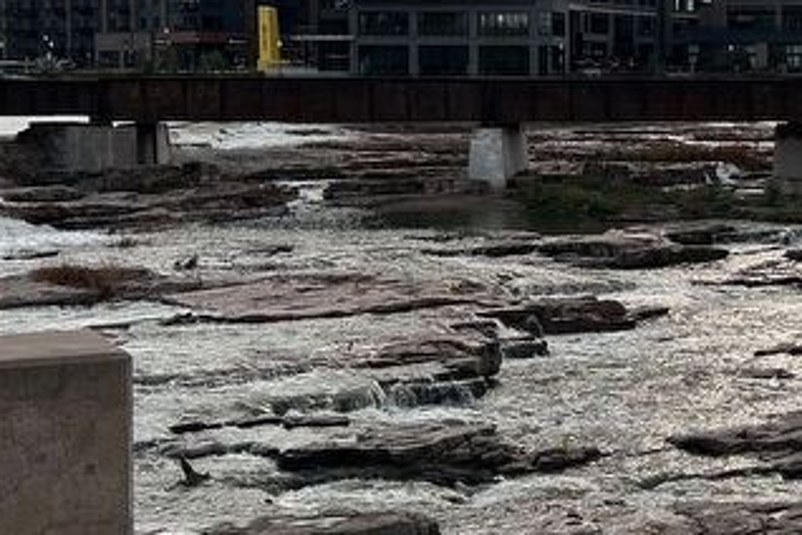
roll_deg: -0.4
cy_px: 124
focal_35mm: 68
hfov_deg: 26.6
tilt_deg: -2.4
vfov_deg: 19.8
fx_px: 1515
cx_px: 946
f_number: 1.5
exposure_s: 1/4831
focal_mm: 5.7
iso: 50
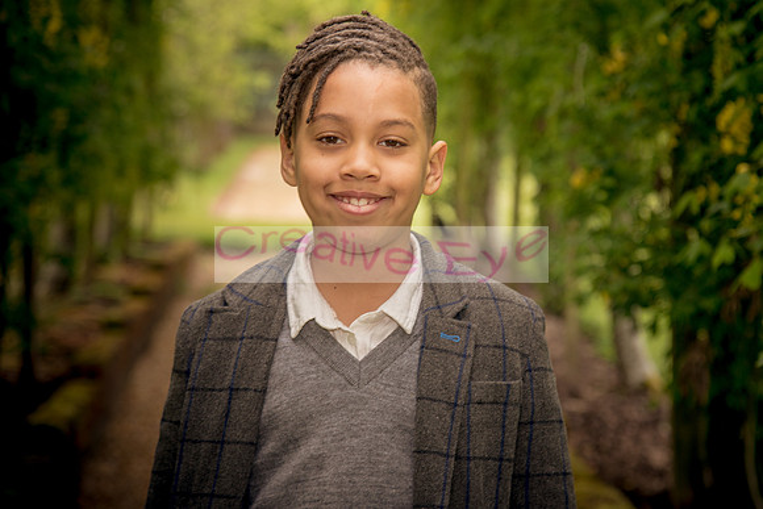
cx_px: 436
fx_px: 2302
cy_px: 218
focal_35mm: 109
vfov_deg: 12.6
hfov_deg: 18.8
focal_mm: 95
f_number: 5
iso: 400
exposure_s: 1/200
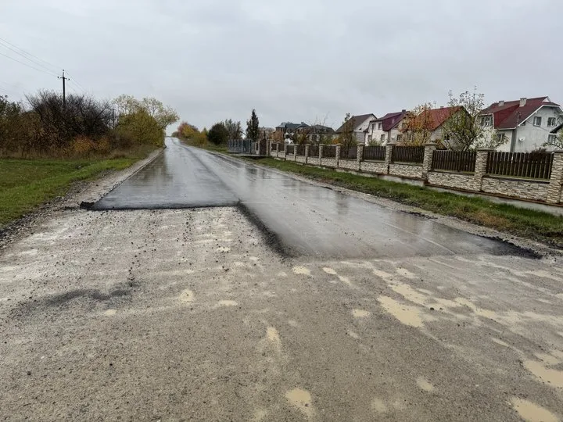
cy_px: 211
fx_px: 390
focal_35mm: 24
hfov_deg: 71.6
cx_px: 282
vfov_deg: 56.8
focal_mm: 6.76
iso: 80
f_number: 1.78
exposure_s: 1/1637
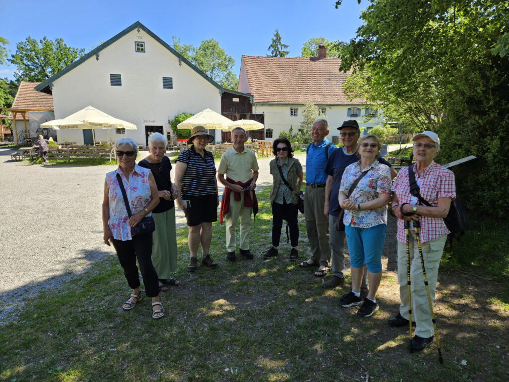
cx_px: 254
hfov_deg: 73.9
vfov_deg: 58.9
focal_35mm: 23
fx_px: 338
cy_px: 191
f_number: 1.8
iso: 25
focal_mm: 5.4
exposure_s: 1/405
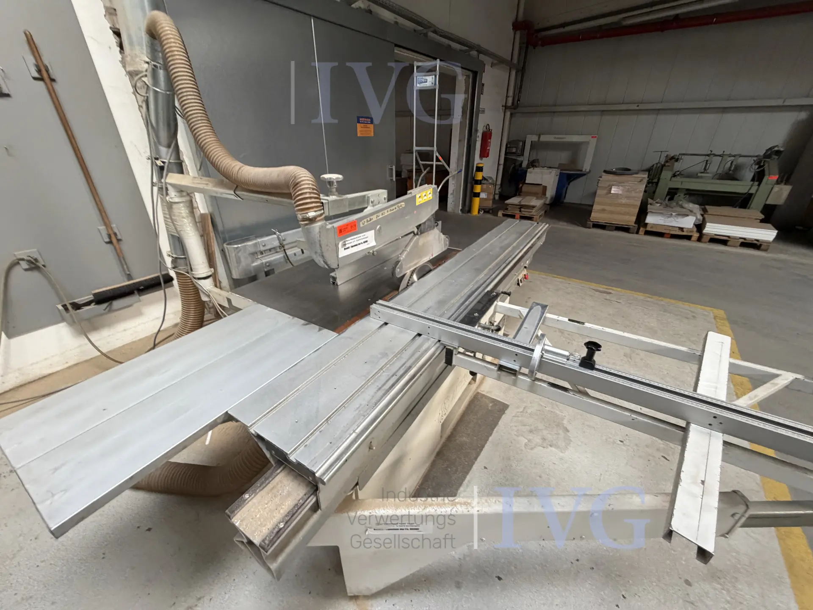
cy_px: 305
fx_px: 329
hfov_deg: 102.1
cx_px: 406
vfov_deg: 85.7
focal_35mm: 14
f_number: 2.2
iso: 320
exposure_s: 1/121
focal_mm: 2.22
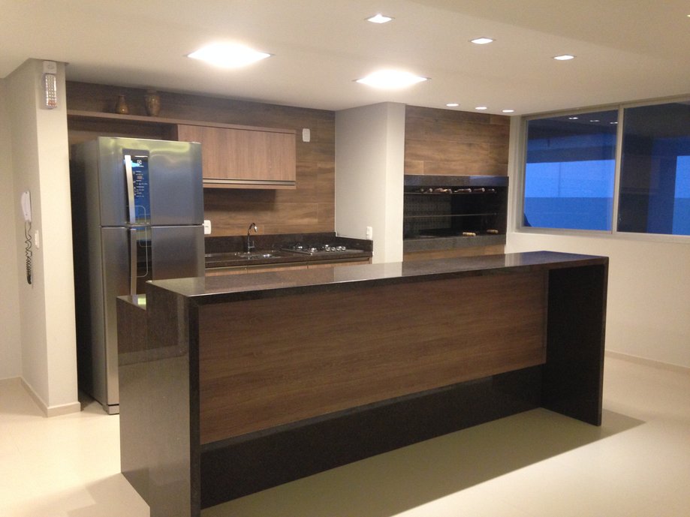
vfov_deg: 42.9
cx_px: 345
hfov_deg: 55.4
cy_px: 258
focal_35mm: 33
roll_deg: -0.3
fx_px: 658
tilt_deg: -6.3
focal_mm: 4.12
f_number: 2.4
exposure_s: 1/20
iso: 200
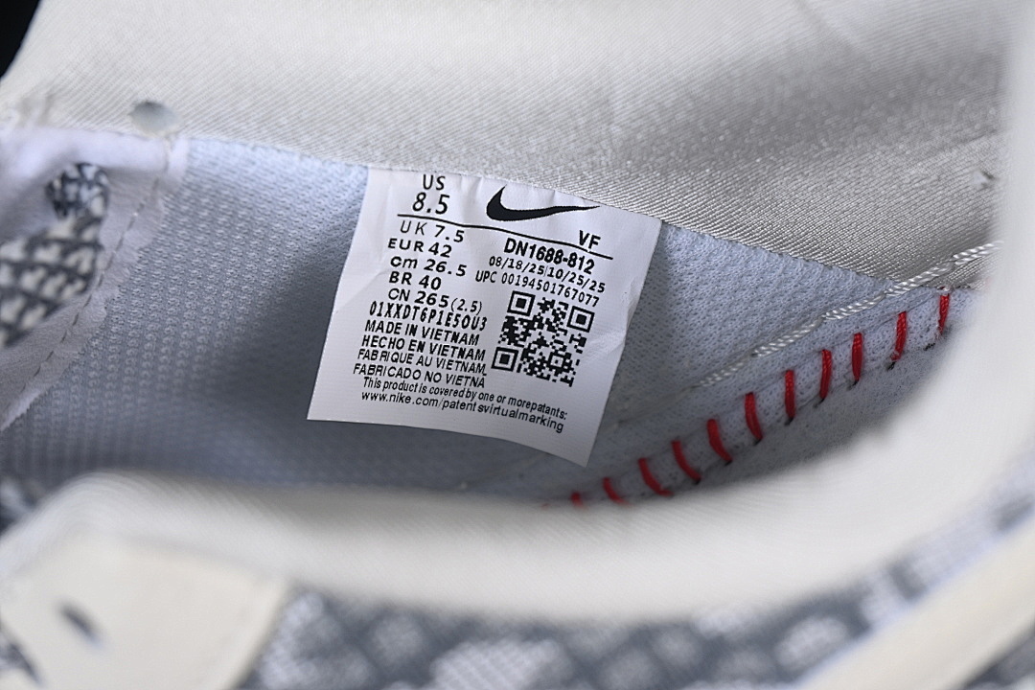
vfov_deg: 18.2
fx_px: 2156
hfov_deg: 27.0
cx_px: 518
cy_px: 345
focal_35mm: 75
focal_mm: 50
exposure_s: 1/80
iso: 160
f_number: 7.1
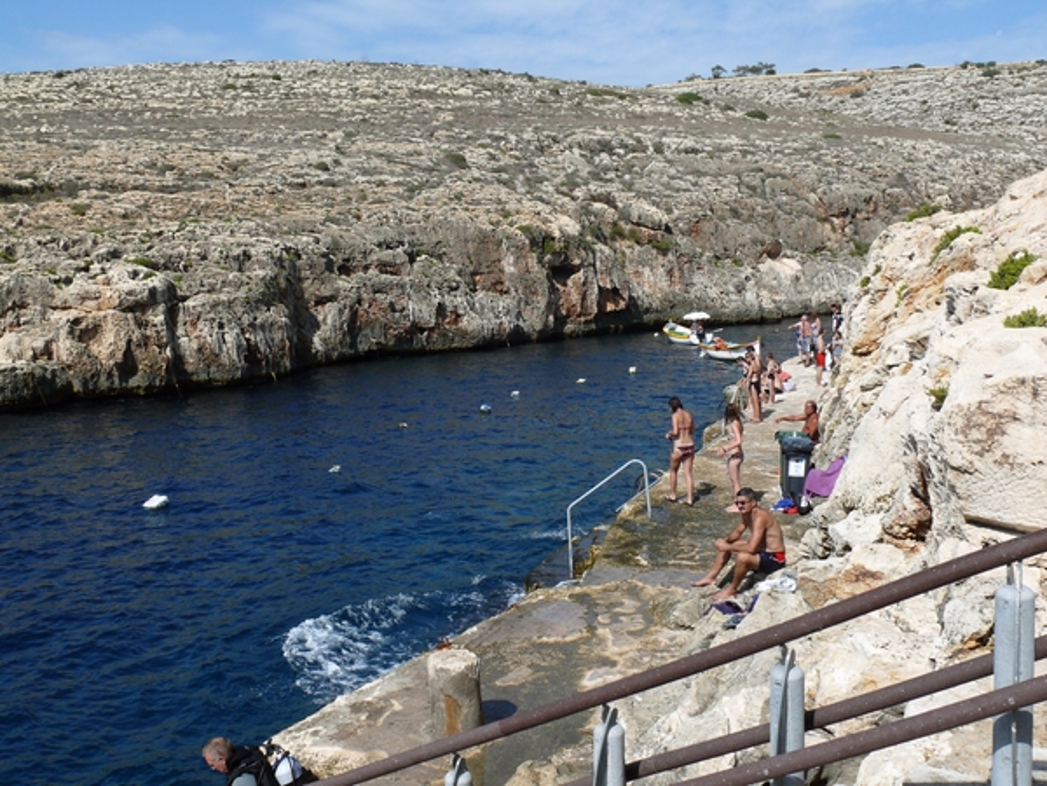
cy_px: 393
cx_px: 524
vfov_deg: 40.7
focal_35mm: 35
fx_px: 1059
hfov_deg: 52.6
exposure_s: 1/500
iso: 100
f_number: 6.3
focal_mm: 7.4
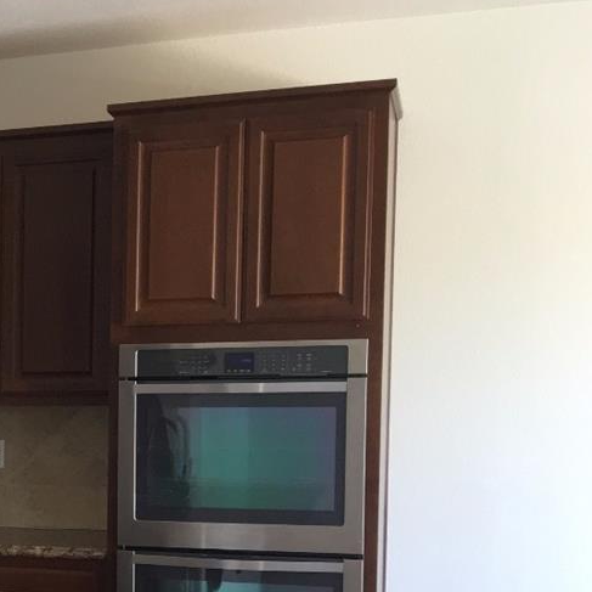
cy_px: 498
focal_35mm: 79
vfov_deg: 21.6
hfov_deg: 19.2
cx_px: -299
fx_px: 1529
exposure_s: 1/30
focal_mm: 4.15
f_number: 2.2
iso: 80
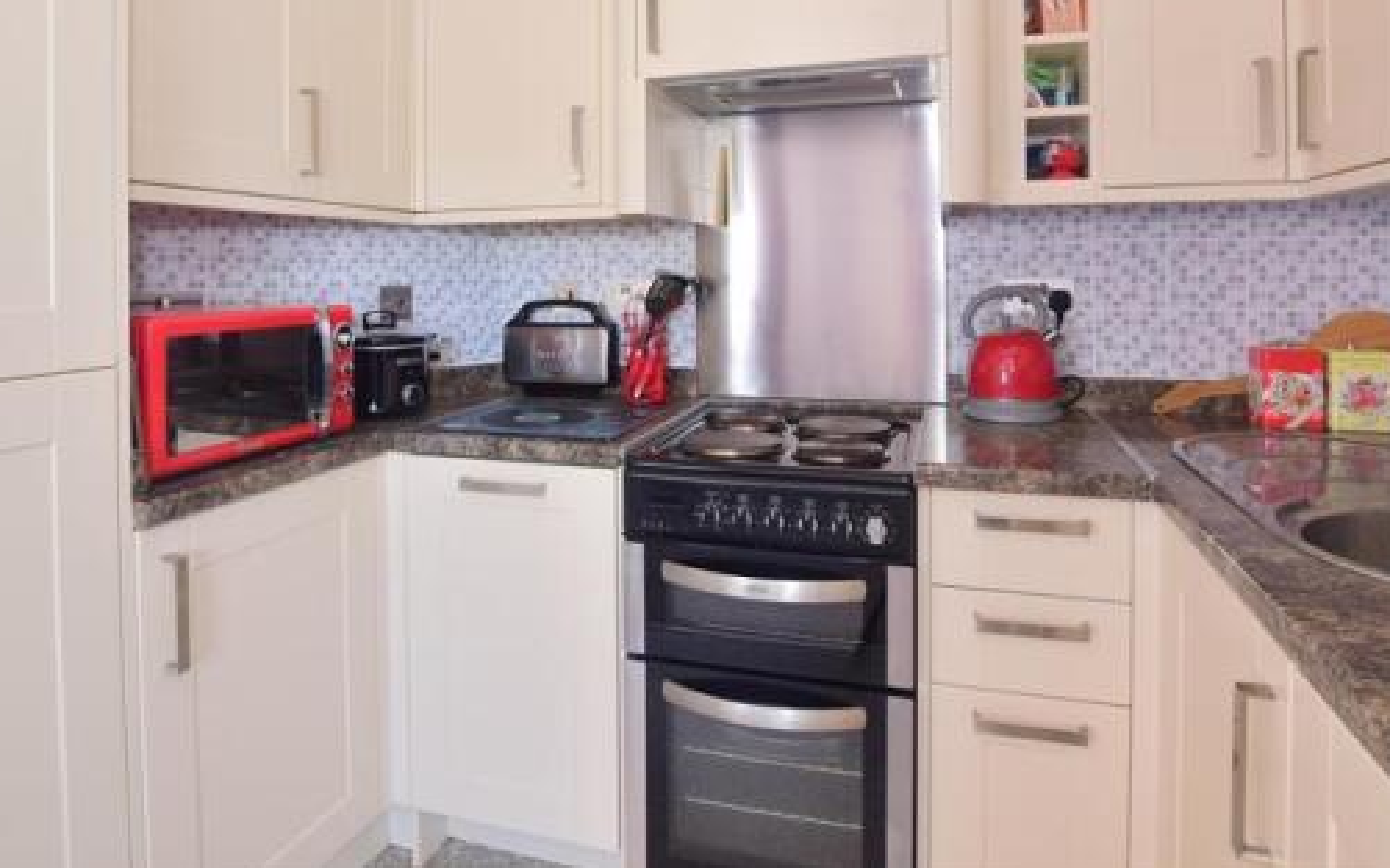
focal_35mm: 20
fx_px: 758
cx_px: 688
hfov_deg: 85.1
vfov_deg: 57.9
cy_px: 268
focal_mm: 10
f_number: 7.1
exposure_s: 2
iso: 100
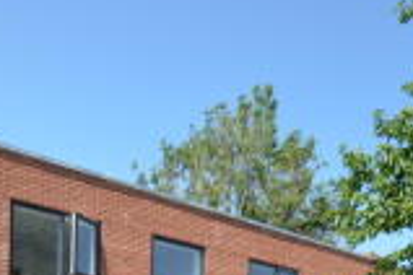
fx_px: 516
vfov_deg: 24.4
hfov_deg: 43.1
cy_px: 393
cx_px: 143
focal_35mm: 45
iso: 180
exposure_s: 1/250
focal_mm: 10
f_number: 8
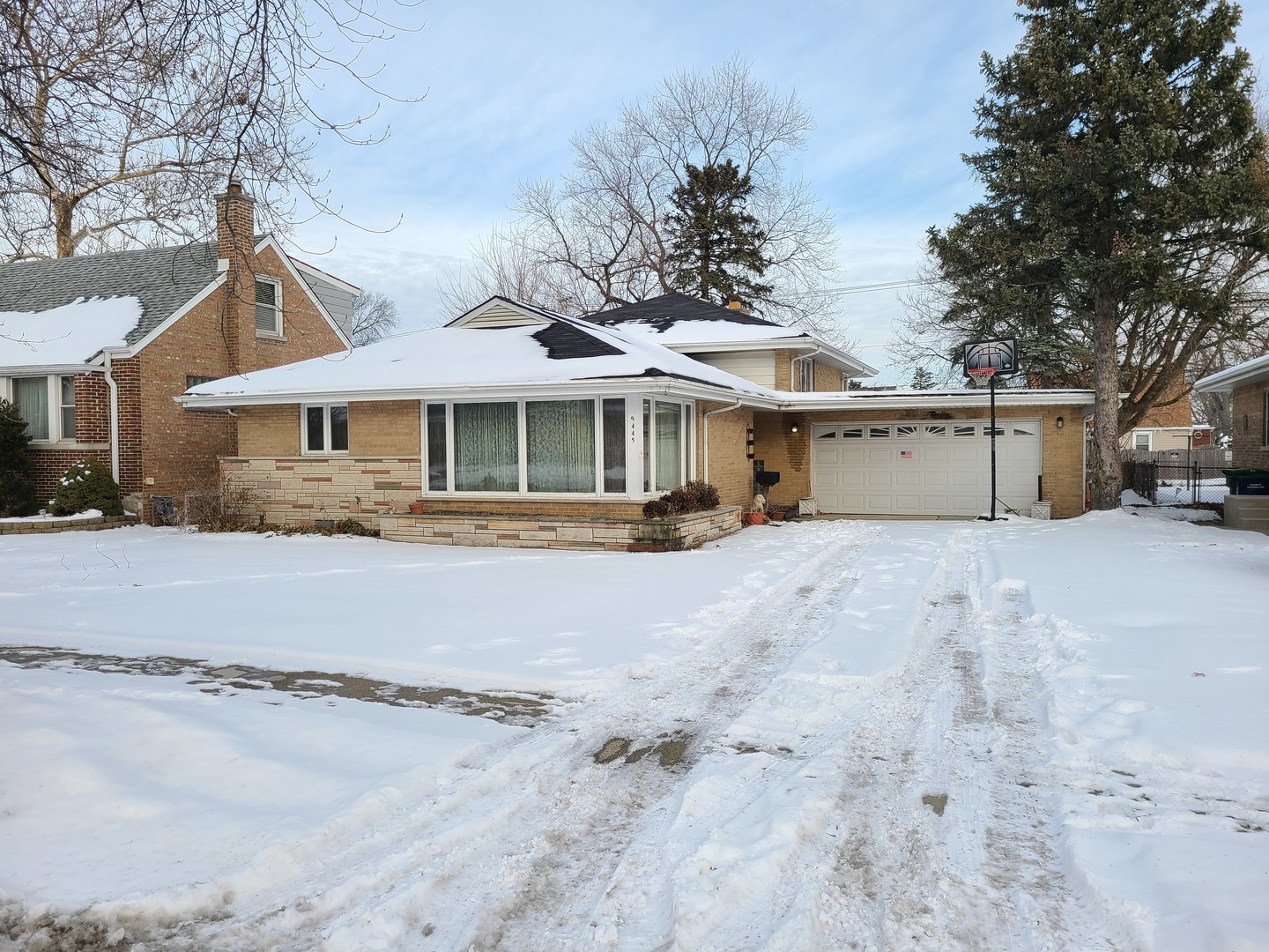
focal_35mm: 26
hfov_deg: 67.3
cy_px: 476
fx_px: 953
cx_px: 634
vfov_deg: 53.1
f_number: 1.8
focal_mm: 5.4
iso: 40
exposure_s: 1/818
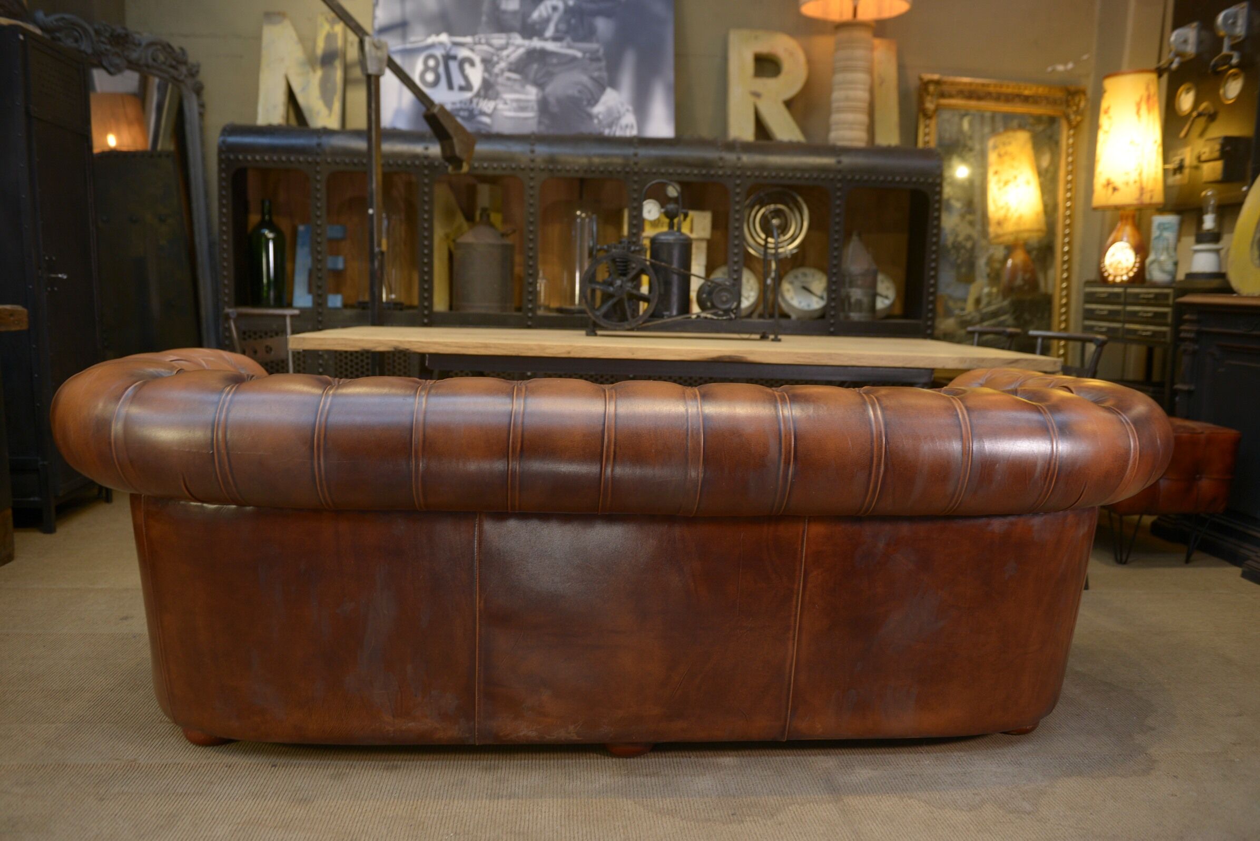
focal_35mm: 29
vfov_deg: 45.0
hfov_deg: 63.6
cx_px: 630
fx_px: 1015
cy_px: 420
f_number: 3.5
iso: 640
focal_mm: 29
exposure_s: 1/50
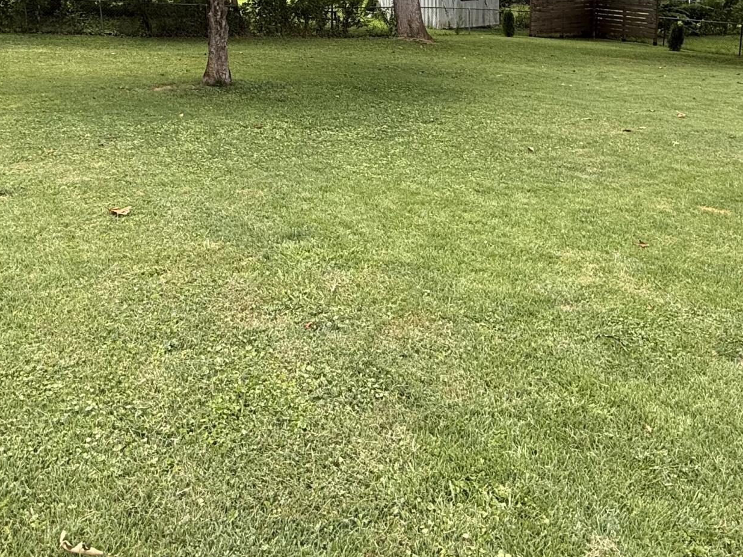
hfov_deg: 54.0
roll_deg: +0.4
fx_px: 730
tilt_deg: -9.2
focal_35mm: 34
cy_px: 65
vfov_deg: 39.1
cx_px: 376
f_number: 2.2
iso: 64
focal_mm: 2.22
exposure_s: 1/279
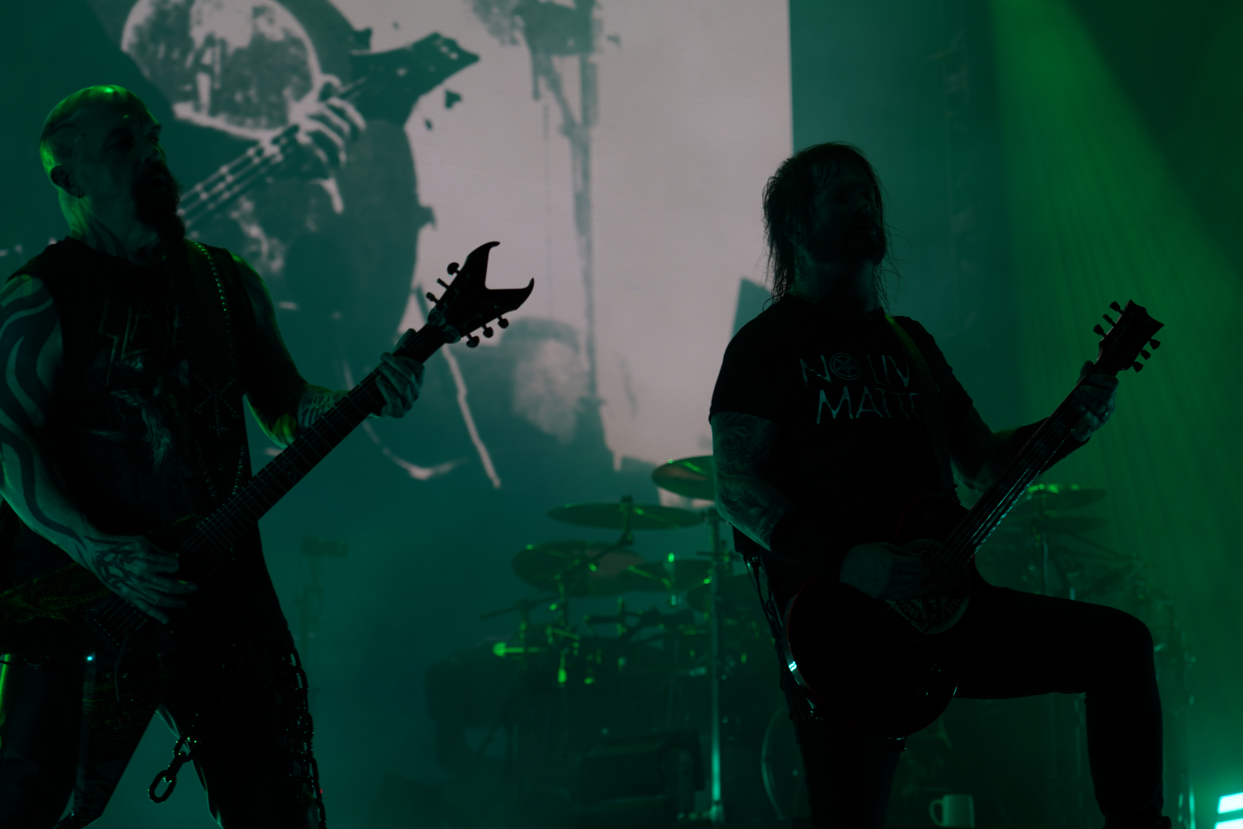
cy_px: 414
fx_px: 3625
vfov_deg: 13.0
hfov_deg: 19.5
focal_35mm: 105
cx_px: 622
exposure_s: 1/160
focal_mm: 105
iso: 100
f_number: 4.5
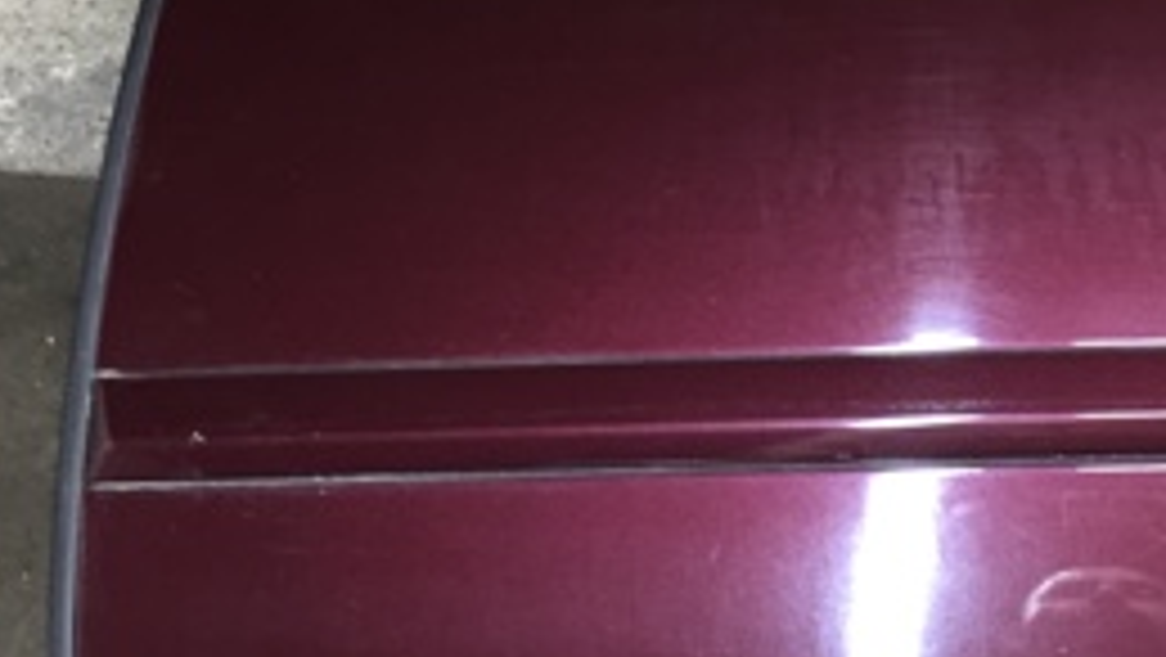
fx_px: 2413
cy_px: 50
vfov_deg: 15.3
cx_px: 1148
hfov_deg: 25.9
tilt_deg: -58.6
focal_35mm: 78
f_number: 2.2
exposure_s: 1/33
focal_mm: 4.15
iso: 125
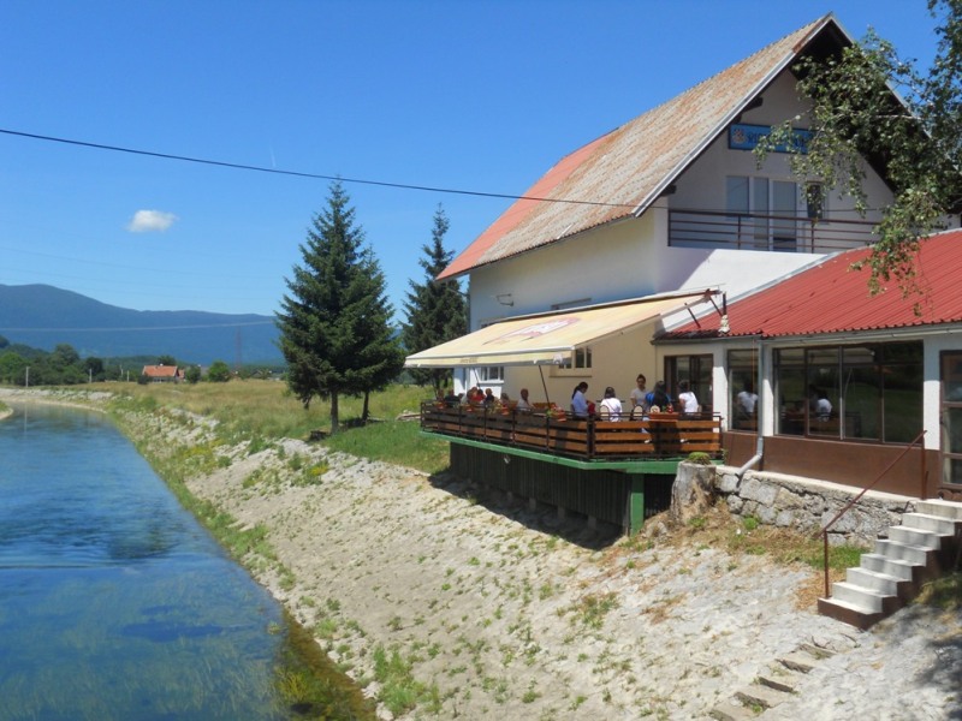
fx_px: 1056
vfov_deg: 37.7
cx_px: 481
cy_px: 360
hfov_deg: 49.0
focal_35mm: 38
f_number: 3.9
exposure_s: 1/800
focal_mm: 6.9
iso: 80
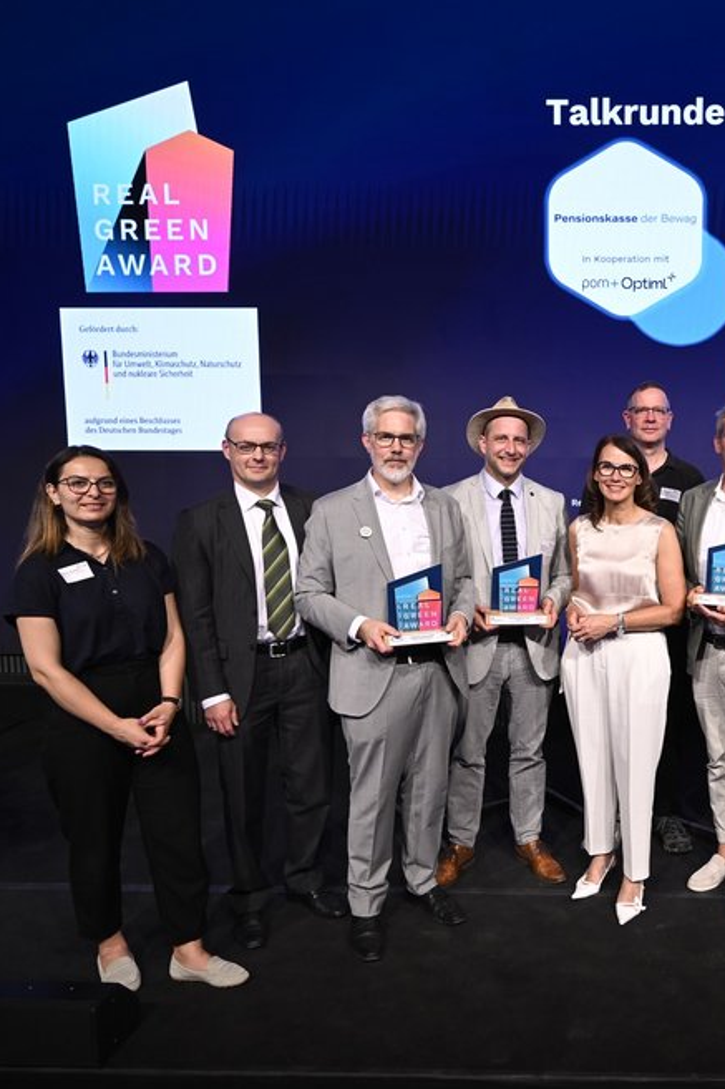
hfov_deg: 41.4
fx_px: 899
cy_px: 549
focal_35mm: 30
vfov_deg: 62.3
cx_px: 613
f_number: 4
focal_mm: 19.5
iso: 1000
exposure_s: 1/160
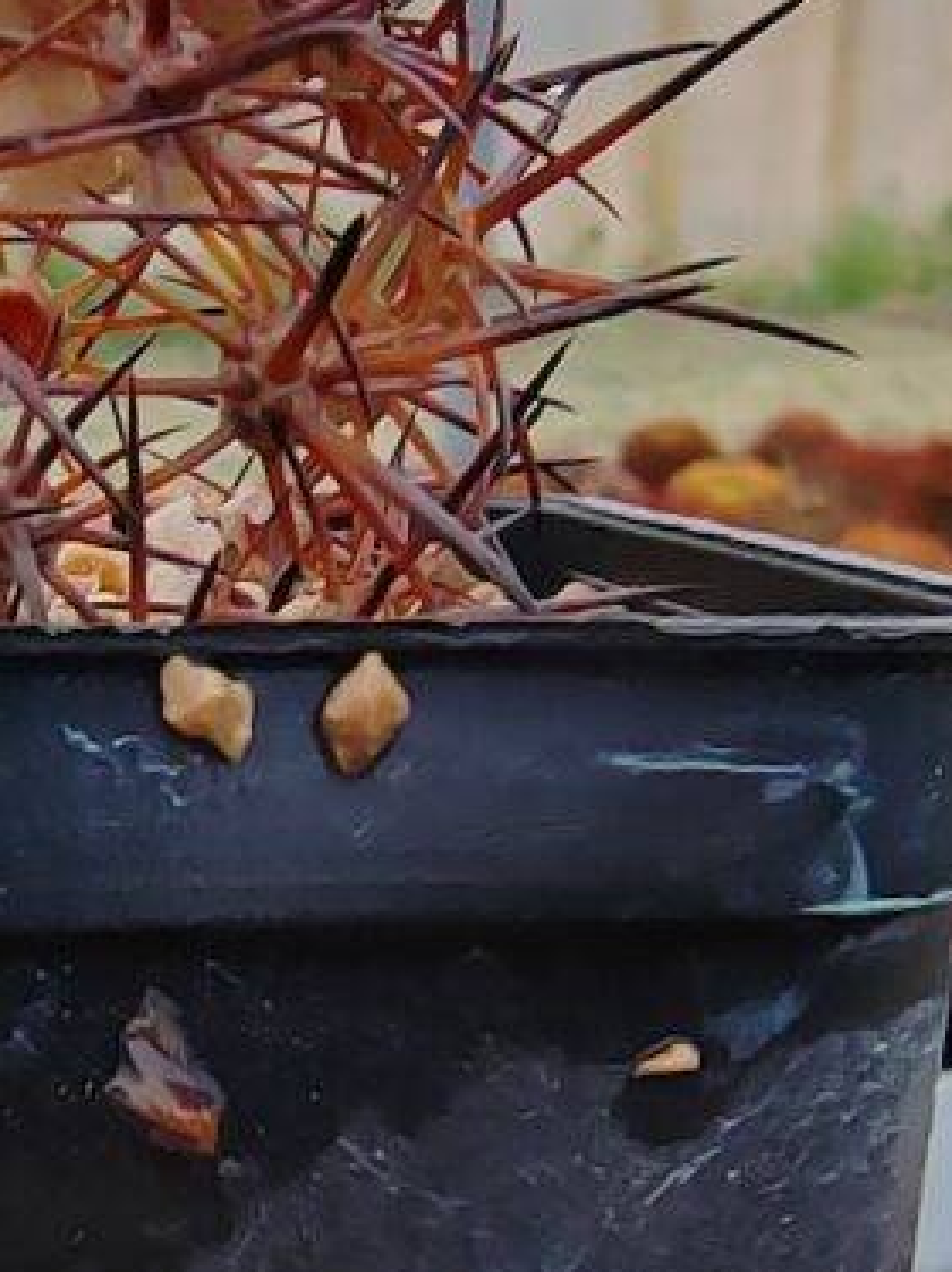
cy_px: 670
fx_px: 2717
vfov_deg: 26.3
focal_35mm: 74
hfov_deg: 19.6
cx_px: 160
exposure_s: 1/100
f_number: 2.2
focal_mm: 2.16
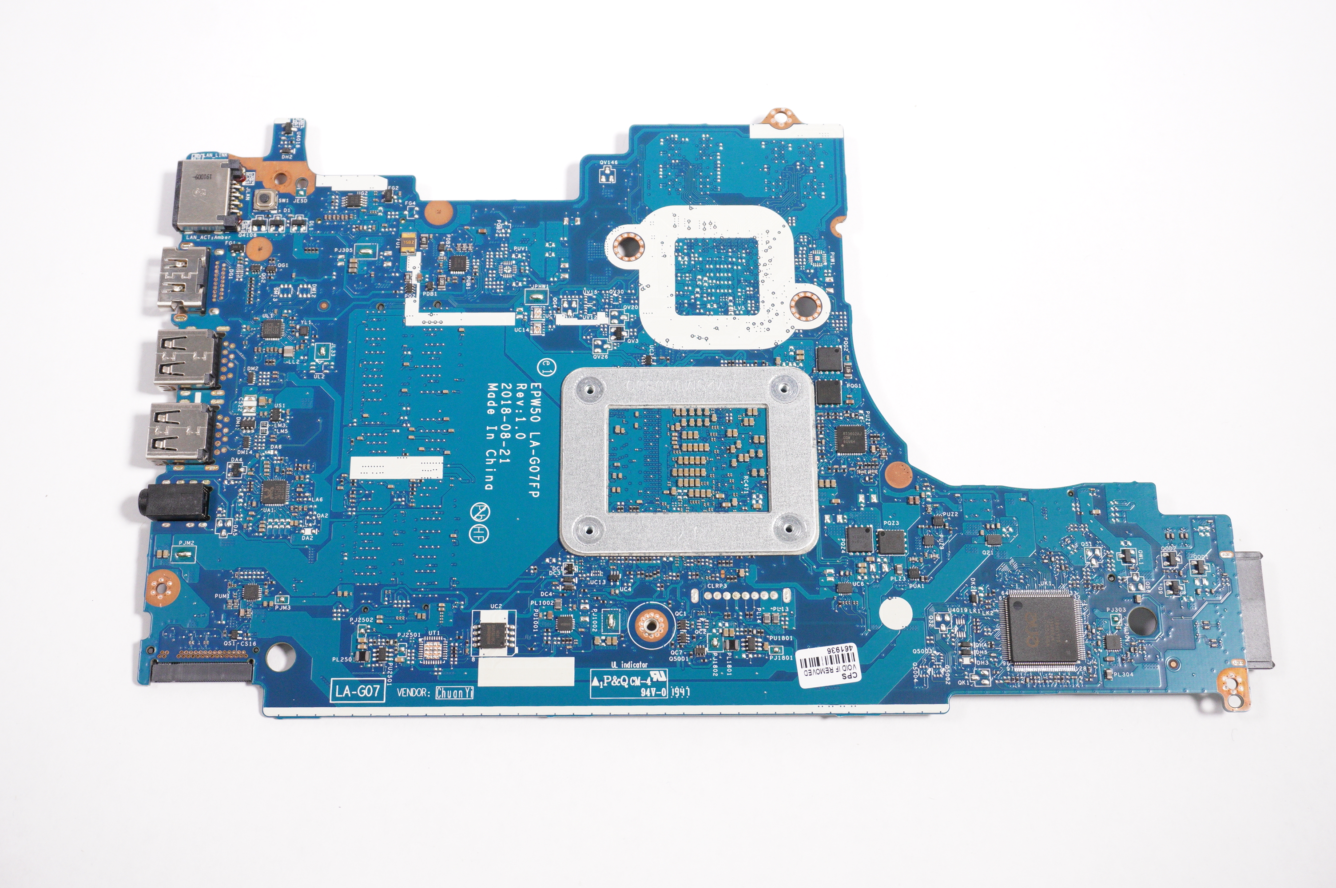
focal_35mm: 39
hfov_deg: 49.6
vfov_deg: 34.1
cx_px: 668
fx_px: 1446
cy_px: 444
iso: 1600
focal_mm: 26
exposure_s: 1/200
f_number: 5.6
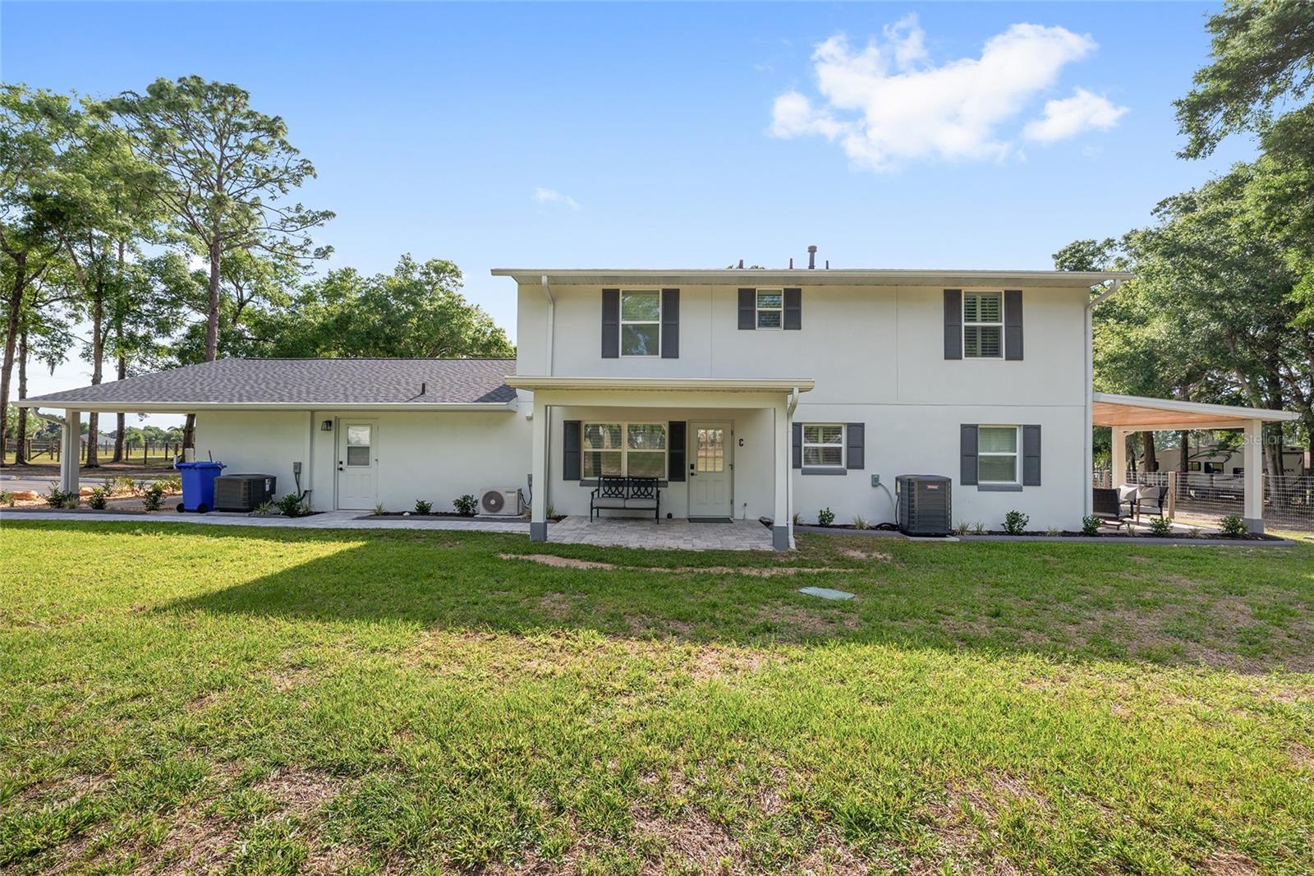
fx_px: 511
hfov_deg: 104.3
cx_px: 657
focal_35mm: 14
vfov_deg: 81.2
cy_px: 438
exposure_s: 1/320
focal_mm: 14
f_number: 7.1
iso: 320
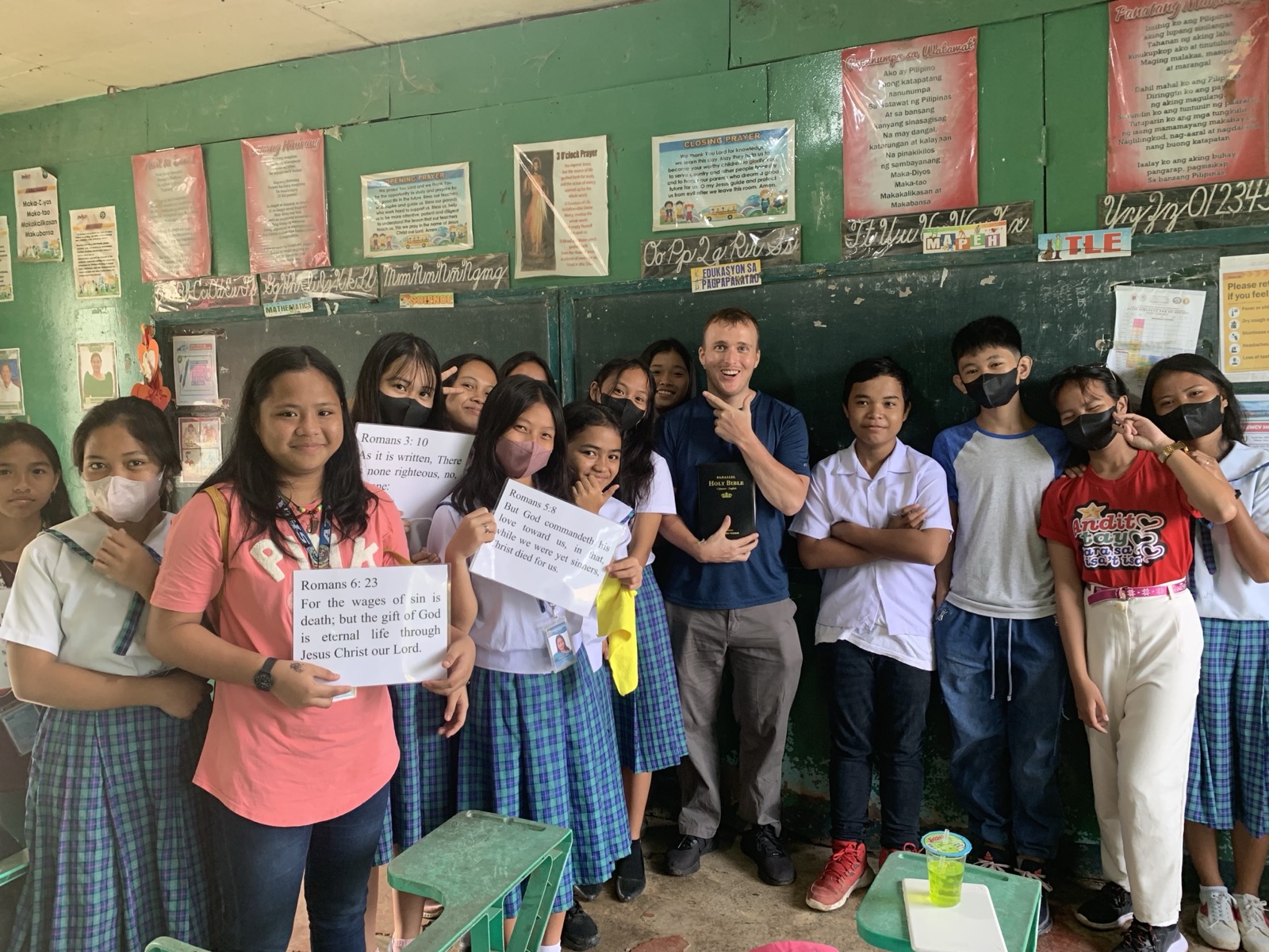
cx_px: 634
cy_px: 476
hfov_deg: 67.3
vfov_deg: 53.1
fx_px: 953
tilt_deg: -6.6
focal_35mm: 26
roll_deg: +1.3
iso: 100
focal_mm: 4.25
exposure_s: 1/60
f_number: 1.8
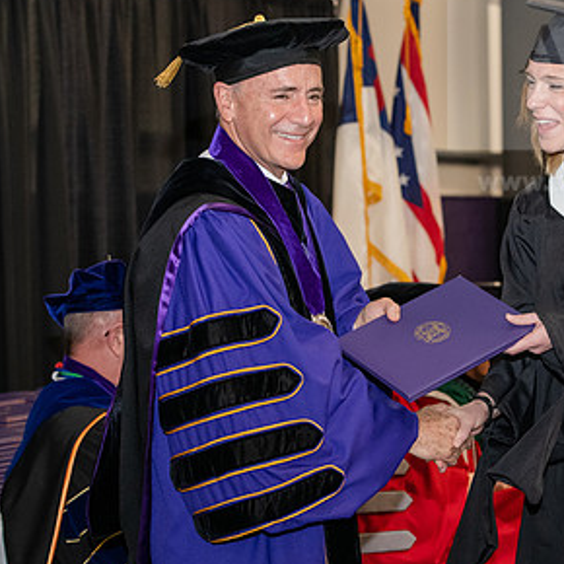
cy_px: 223
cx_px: 389
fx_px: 2194
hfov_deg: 14.6
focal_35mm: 119
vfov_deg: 14.6
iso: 2500
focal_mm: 70
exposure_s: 1/200
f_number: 5
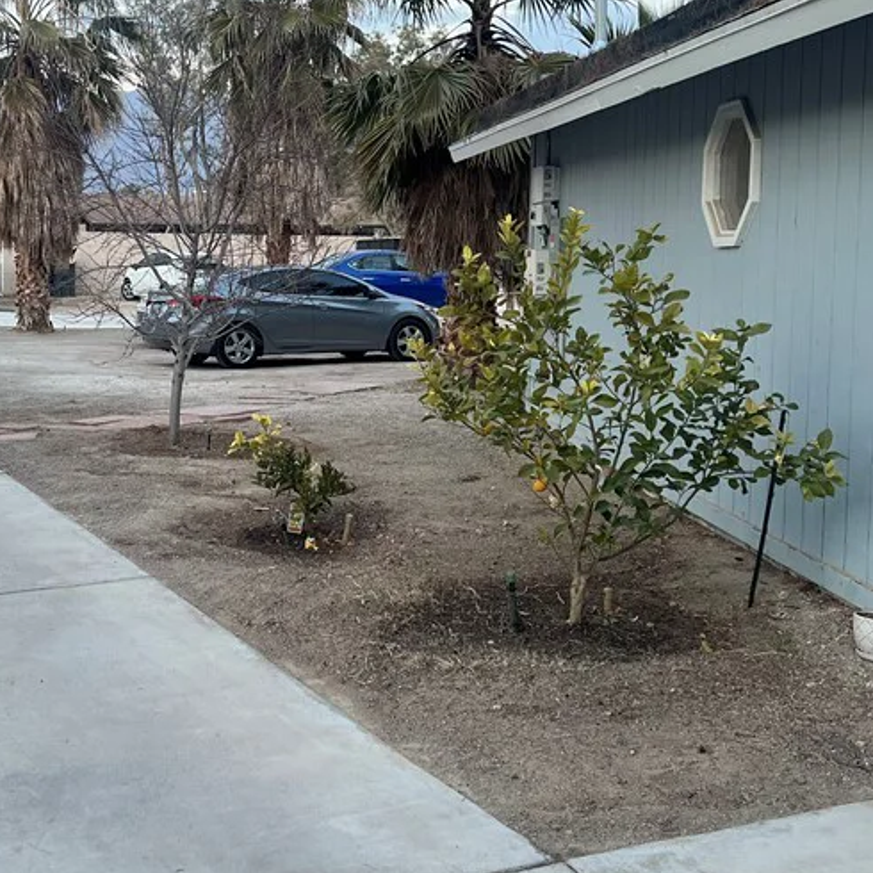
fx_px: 1370
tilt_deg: -4.1
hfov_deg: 34.7
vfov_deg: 35.2
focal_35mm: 48
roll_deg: +1.0
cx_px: 233
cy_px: 349
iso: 80
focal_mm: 5.7
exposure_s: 1/121
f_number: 1.5
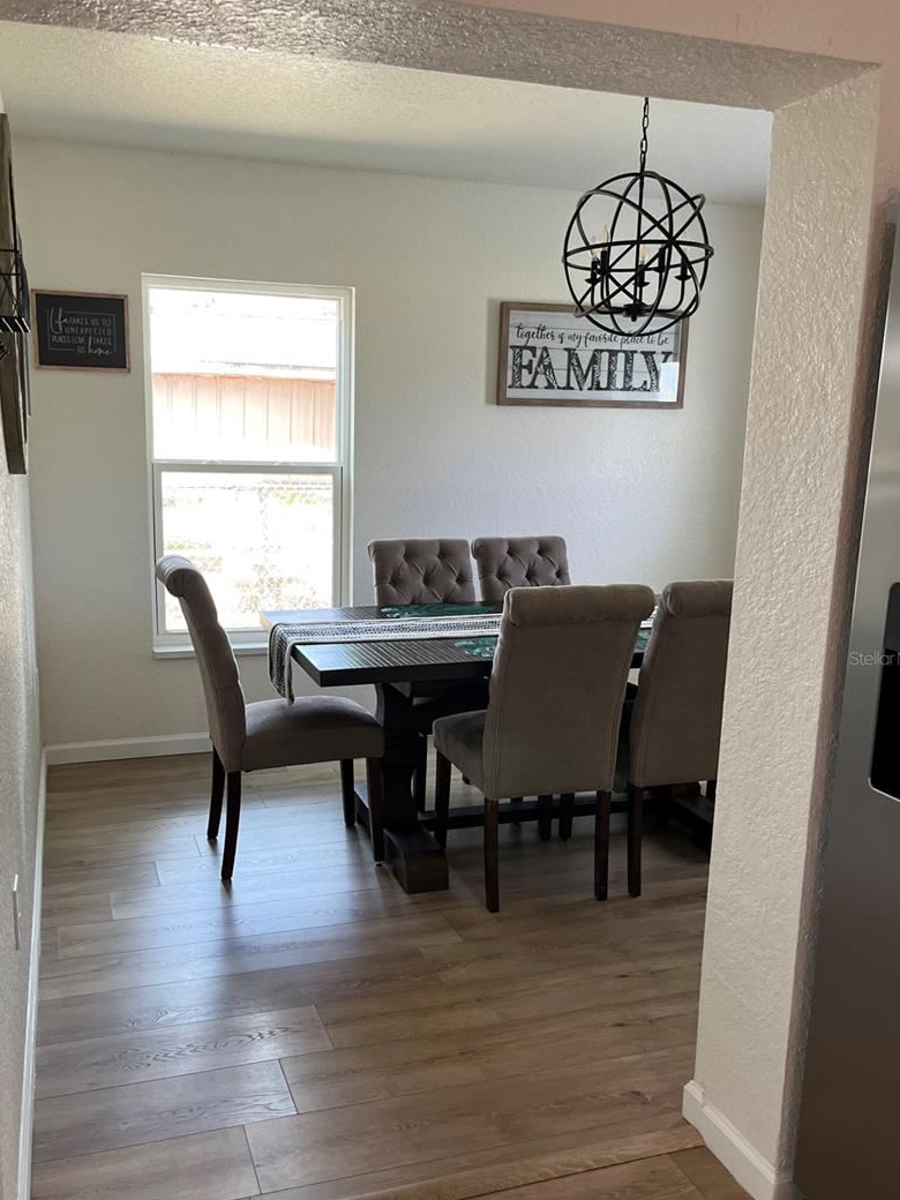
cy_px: 658
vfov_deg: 59.8
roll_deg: -0.4
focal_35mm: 30
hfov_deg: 46.7
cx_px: 412
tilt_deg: -11.1
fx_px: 1040
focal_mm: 5.1
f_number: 1.6
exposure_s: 1/120
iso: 100
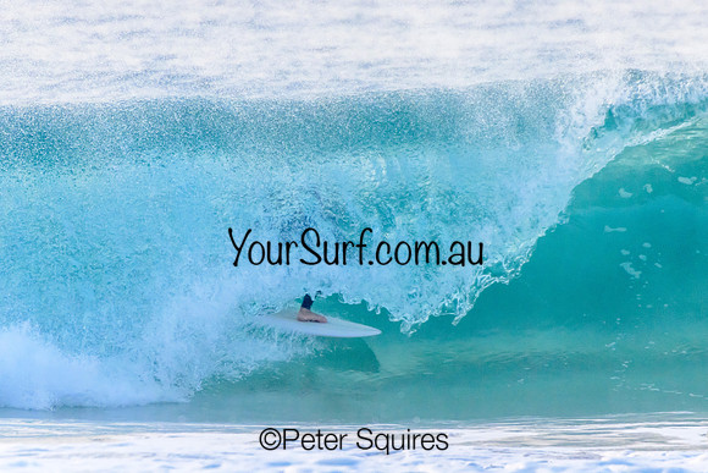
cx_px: 354
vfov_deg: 1.7
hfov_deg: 2.6
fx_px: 15736
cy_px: 236
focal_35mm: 800
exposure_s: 1/2000
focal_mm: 800
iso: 3600
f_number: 11
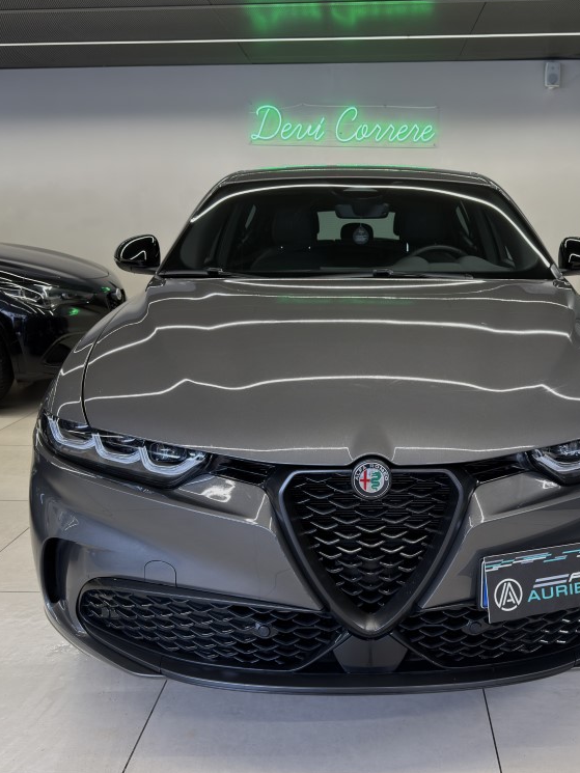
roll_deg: -0.5
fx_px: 737
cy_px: 379
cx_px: 377
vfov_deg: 55.3
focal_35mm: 33
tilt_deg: -11.0
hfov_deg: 42.5
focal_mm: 6.76
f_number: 1.78
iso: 160
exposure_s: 1/50
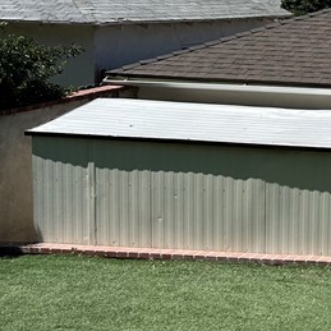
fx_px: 909
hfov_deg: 16.7
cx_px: 620
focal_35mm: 84
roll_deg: -1.5
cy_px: 97
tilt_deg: -4.9
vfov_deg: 20.5
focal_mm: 6.86
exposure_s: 1/5848
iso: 80
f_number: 1.78
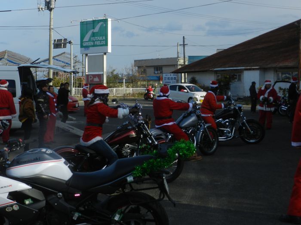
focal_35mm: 68
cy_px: 112
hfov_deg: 28.6
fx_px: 591
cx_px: 150
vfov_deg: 21.6
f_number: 4.7
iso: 160
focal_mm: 12.1
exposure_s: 1/800
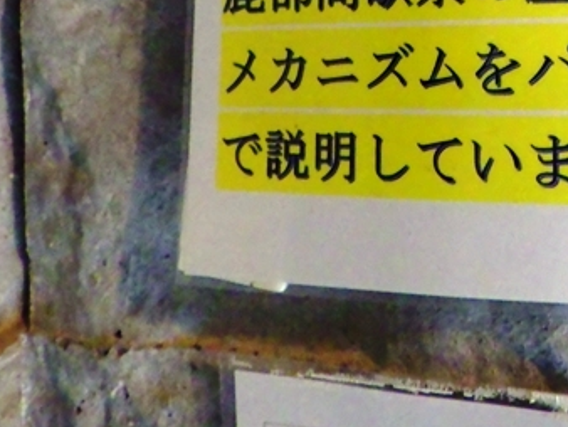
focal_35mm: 52
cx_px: 558
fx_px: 854
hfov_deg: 33.8
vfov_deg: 25.8
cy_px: -54
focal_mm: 5
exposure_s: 1/25
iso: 1600
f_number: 3.5
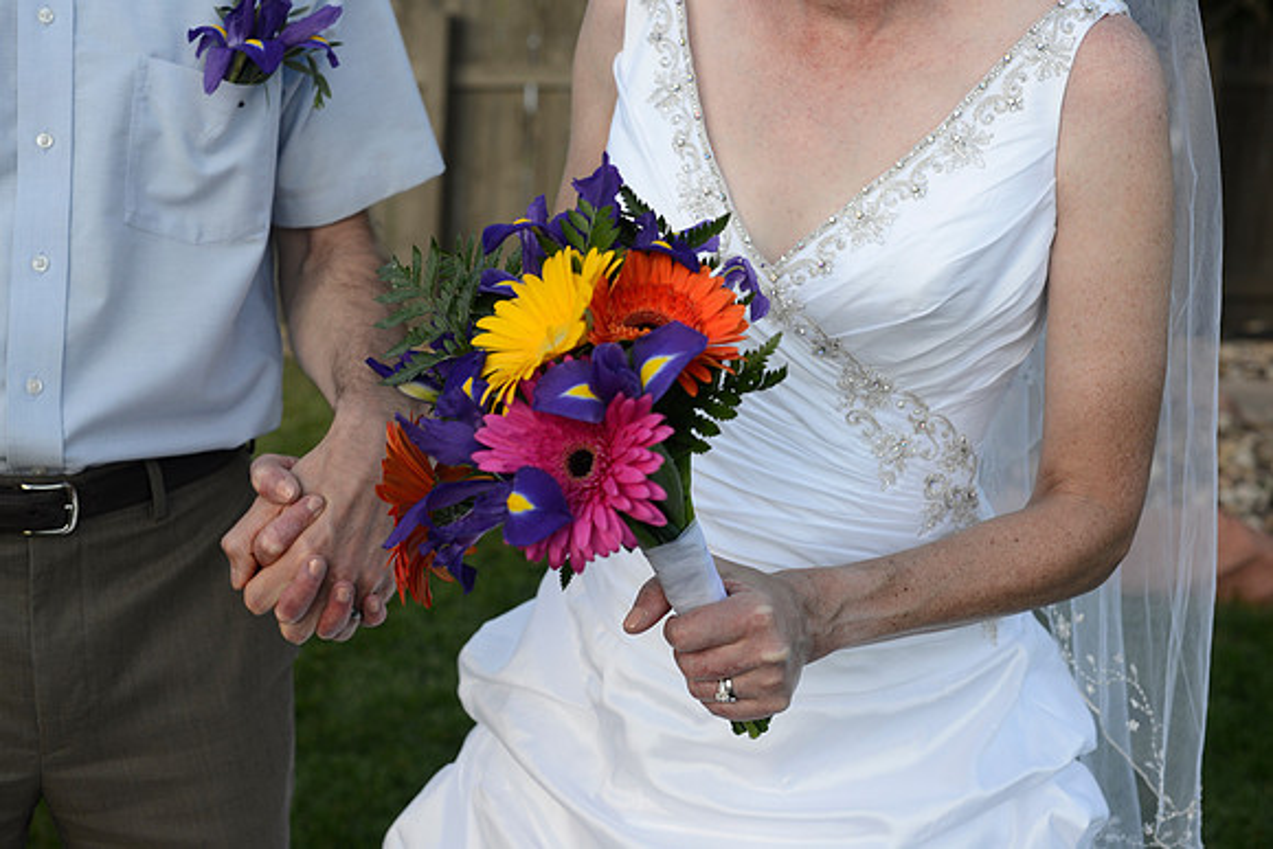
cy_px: 424
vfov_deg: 27.0
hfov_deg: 39.6
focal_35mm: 50
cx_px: 636
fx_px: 1768
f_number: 5.6
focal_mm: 50
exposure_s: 1/250
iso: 400
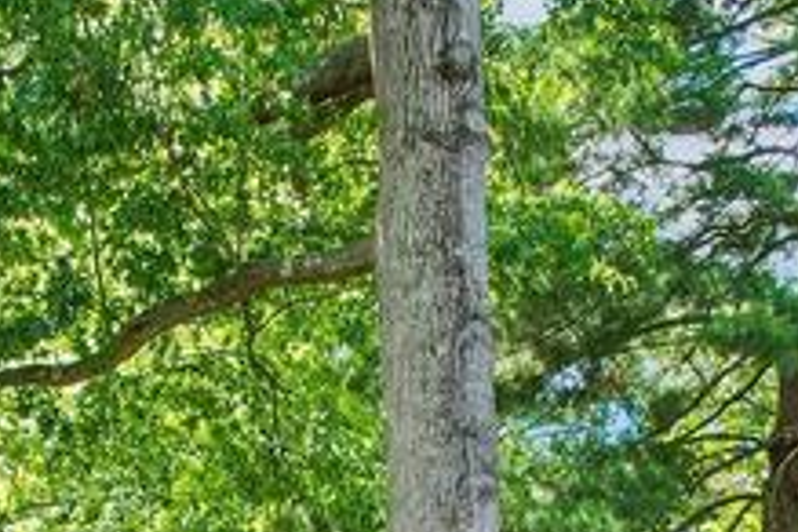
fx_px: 2283
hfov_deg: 19.7
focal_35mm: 103
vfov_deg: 11.8
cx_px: 189
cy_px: 1077
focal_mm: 8.4
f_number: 2.8
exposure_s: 1/125
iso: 100
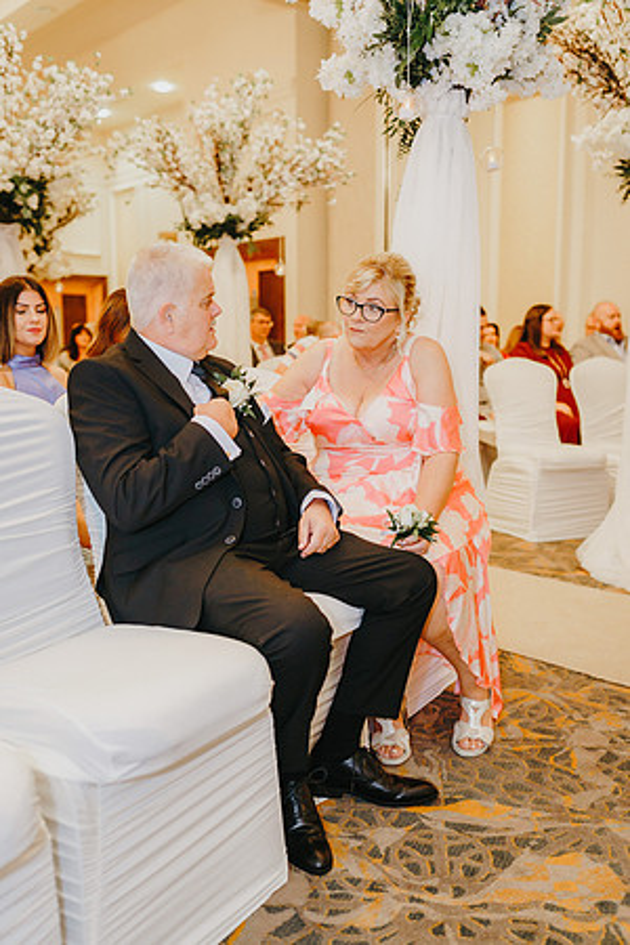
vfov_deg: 54.4
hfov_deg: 37.9
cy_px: 472
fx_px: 919
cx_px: 315
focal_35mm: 35
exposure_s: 1/200
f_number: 2.2
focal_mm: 35
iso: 2000
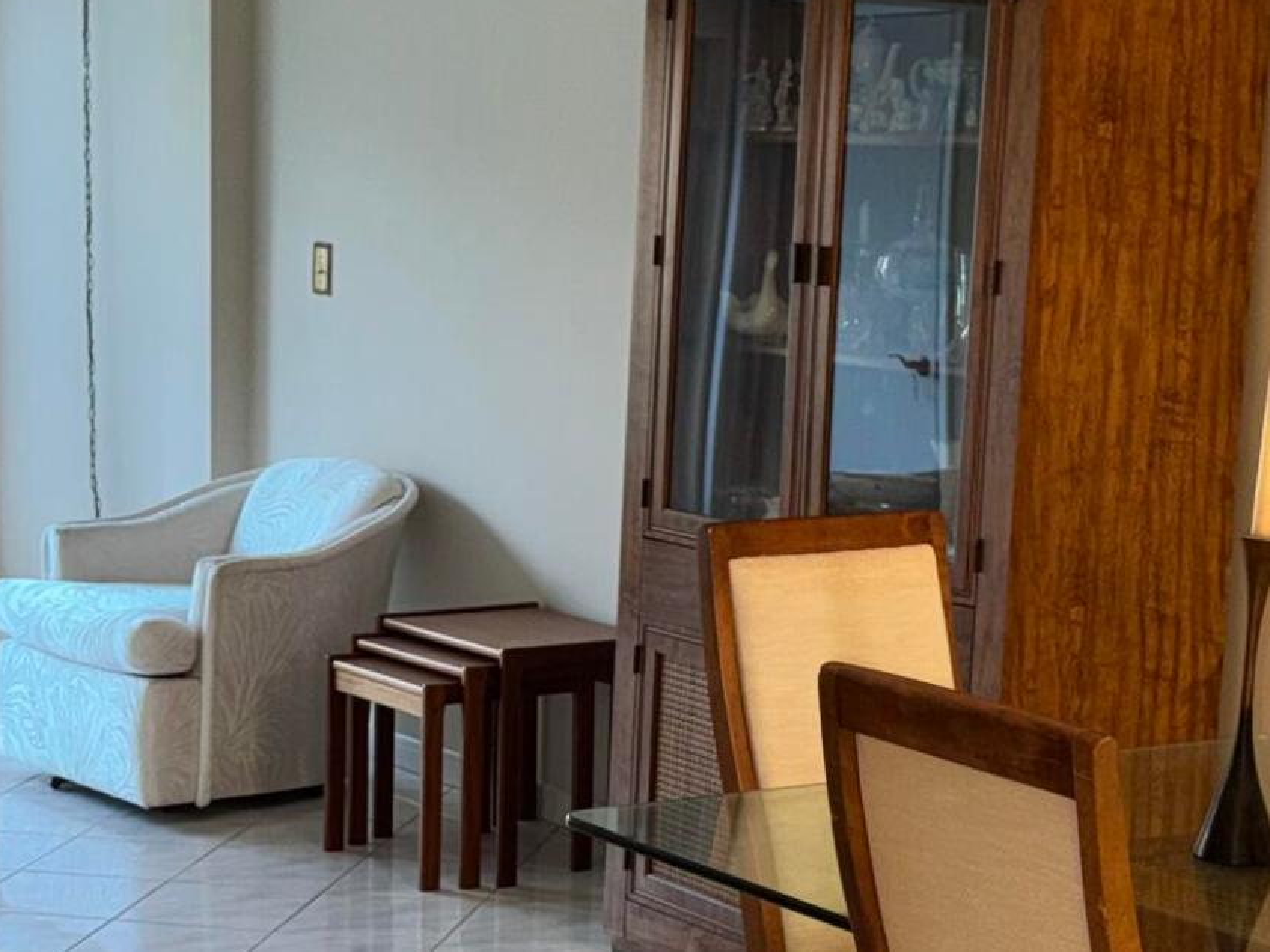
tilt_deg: -8.9
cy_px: 575
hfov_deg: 23.7
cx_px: 426
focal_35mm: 82
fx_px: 3008
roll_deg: -0.5
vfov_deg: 18.0
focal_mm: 6.76
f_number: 1.78
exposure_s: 1/20
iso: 80
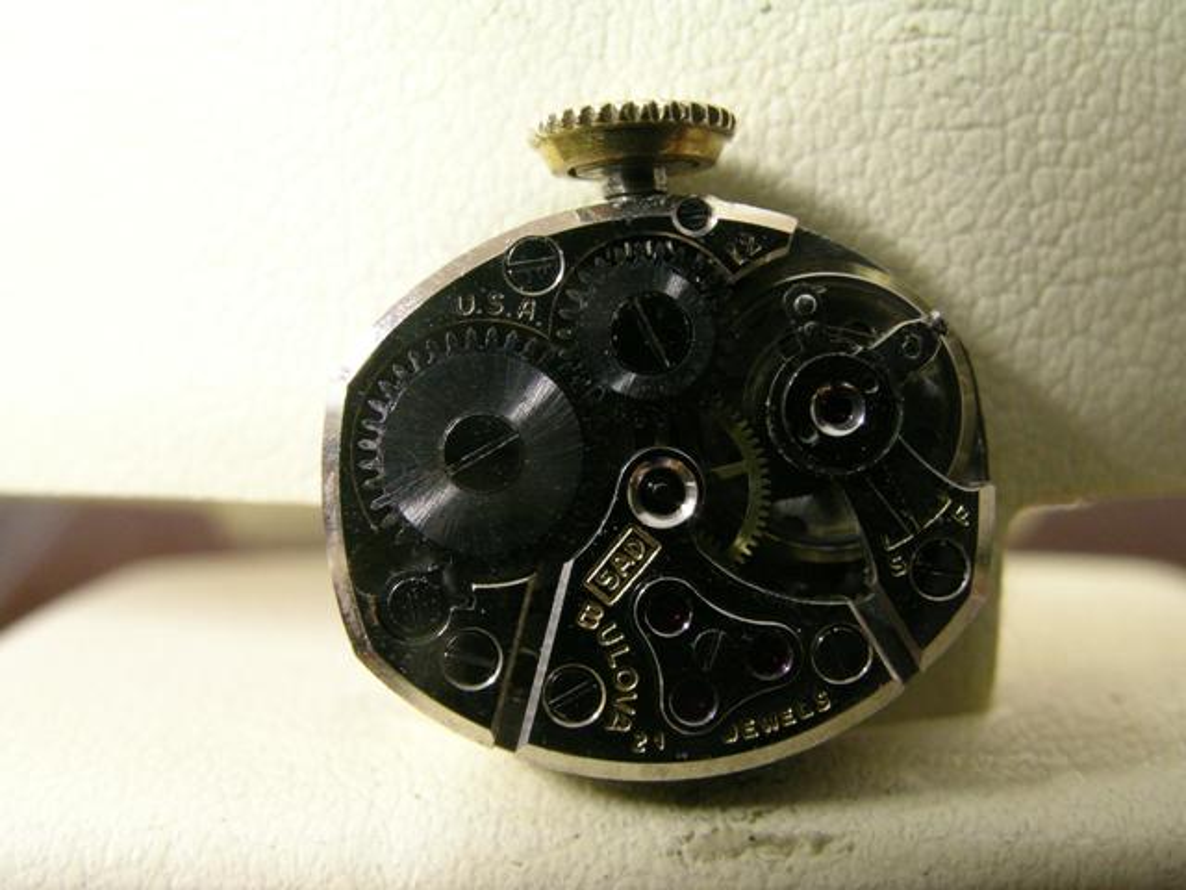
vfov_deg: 31.5
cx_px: 593
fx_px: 1576
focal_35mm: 46
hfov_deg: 41.2
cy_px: 445
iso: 200
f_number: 5.9
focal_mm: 9.5
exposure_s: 1/3.5
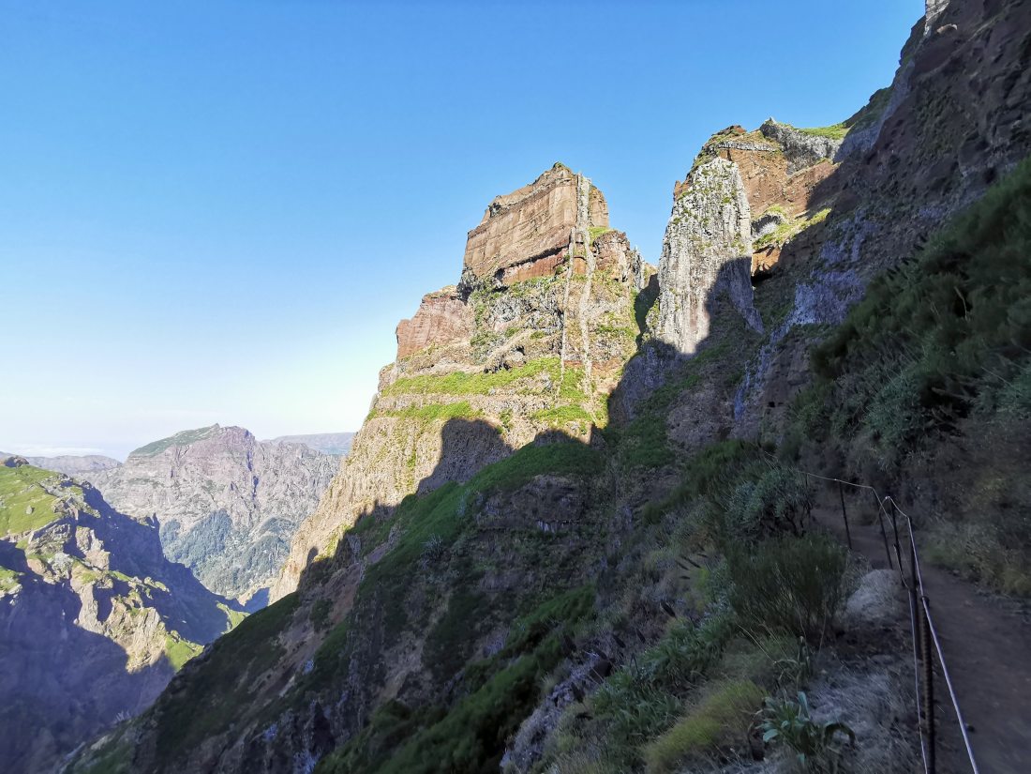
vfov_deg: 74.7
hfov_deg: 91.0
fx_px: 506
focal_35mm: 17
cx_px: 516
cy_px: 387
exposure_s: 1/326
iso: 50
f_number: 2.2
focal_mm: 2.26
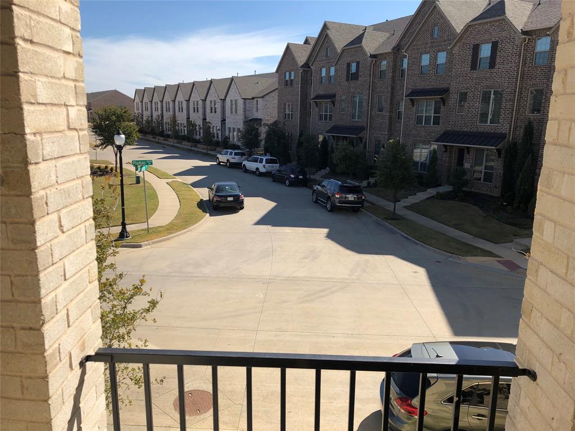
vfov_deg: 49.7
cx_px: 288
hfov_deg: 63.4
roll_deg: -0.3
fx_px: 465
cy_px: 216
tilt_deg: -13.5
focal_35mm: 28
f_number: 1.8
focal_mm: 4
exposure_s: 1/2088
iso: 20
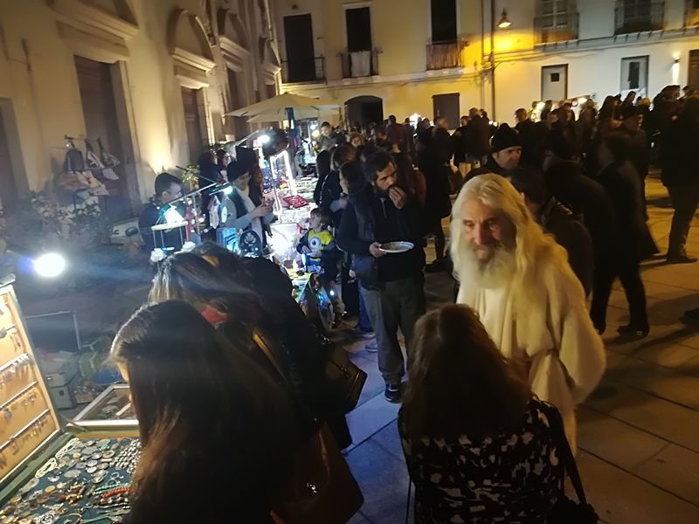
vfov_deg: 53.1
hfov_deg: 67.3
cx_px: 350
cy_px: 262
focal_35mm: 26
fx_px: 525
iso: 500
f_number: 2.2
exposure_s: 1/20
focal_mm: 3.83
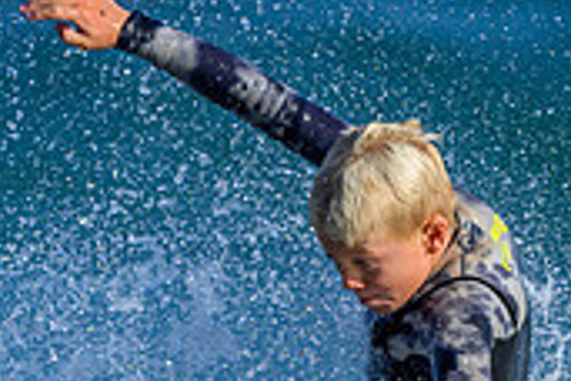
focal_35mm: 2718
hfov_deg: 0.8
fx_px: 43107
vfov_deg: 0.5
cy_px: 553
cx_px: 284
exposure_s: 1/2000
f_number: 6.3
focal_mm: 800
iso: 560
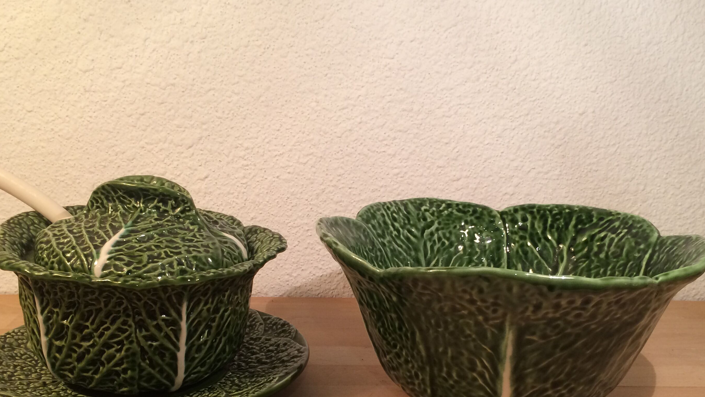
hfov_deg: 52.8
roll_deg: -1.4
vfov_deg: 30.9
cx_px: 334
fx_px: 710
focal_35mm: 38
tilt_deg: -14.2
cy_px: 276
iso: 64
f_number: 2.2
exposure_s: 1/33
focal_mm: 4.15
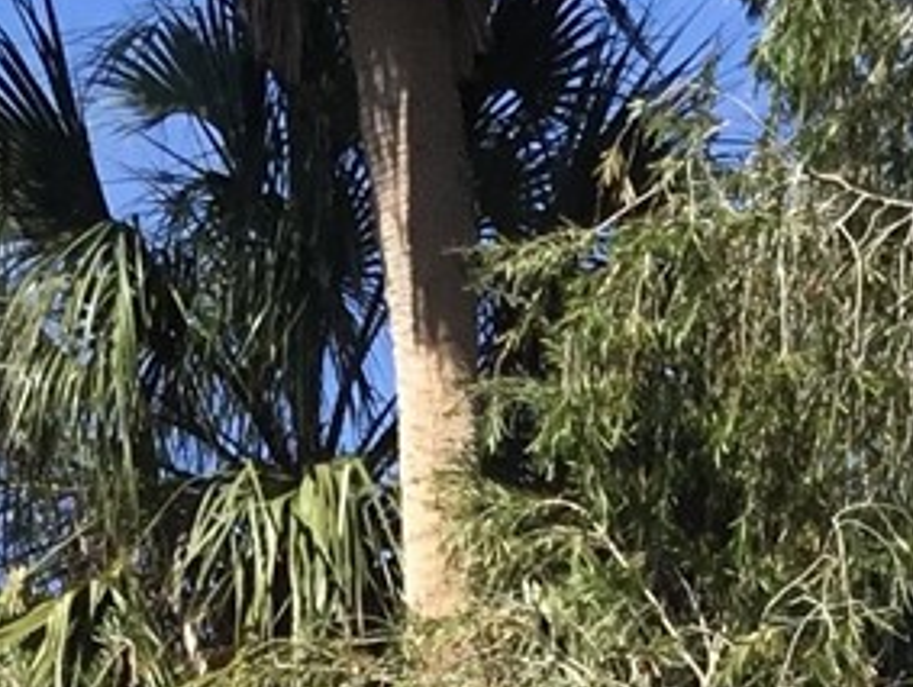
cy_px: 1784
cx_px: 329
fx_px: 4622
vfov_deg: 7.8
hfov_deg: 11.3
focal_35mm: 175
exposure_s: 1/1381
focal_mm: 3.3
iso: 25
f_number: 2.4
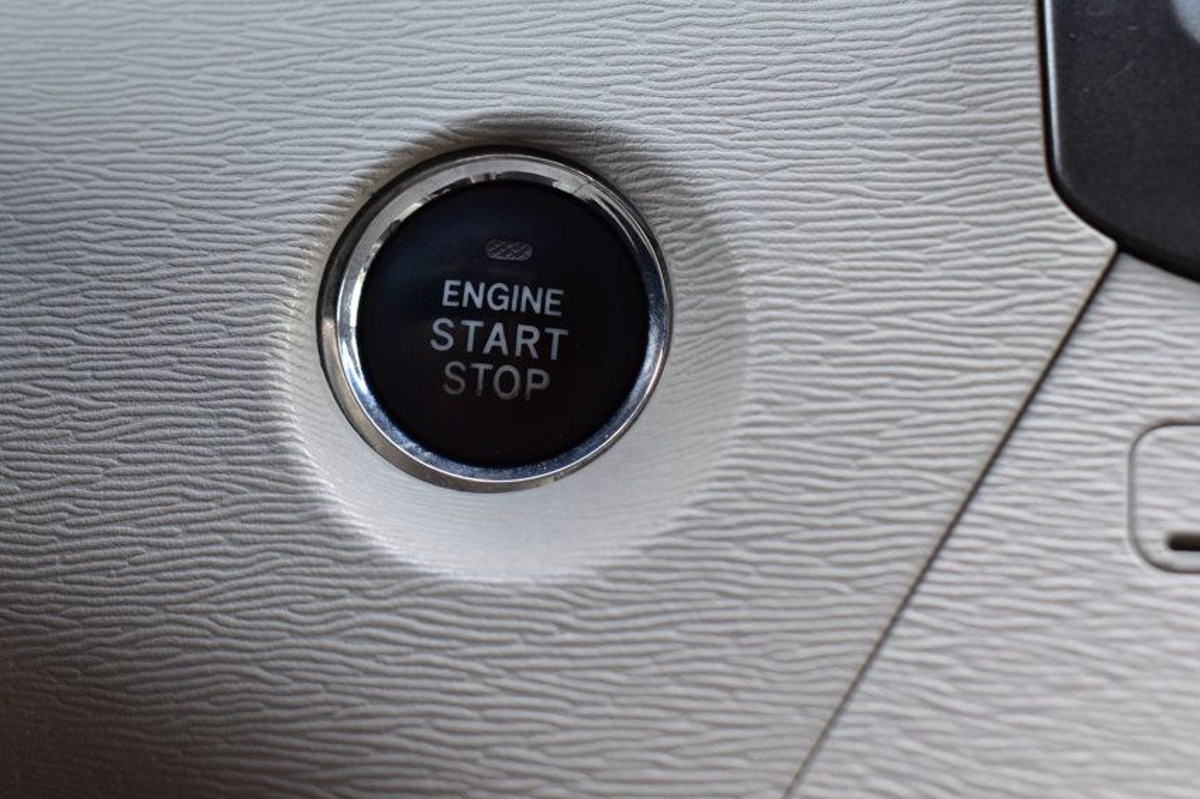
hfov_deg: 30.9
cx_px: 537
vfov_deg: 20.9
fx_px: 2166
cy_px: 345
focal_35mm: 65
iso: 400
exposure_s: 1/25
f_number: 7.1
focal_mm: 36
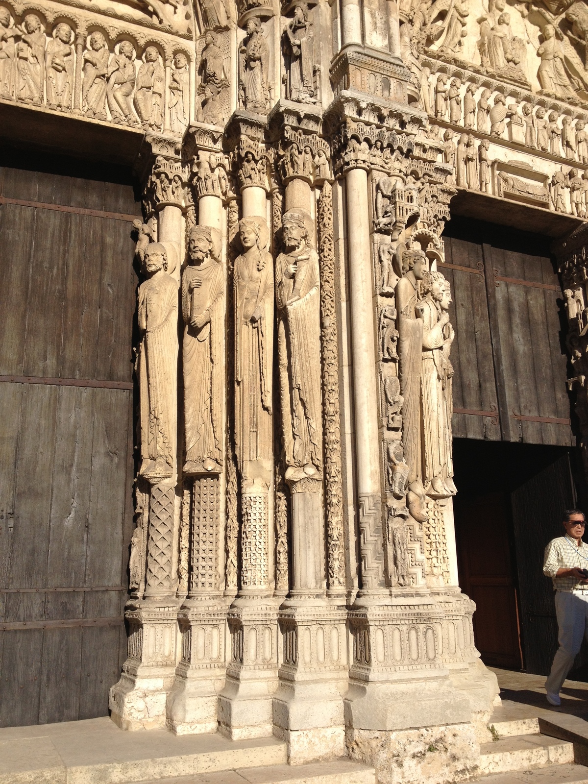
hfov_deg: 40.7
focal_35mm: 35
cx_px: 294
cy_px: 392
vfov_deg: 52.6
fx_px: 793
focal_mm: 4.28
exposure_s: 1/2304
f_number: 2.4
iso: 50
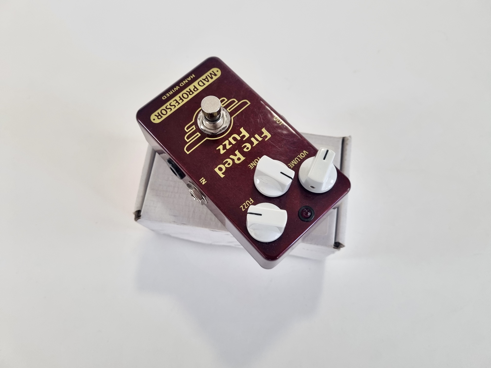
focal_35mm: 26
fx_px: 369
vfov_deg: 53.1
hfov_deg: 67.3
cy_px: 184
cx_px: 246
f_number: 1.8
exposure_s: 1/100
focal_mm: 5.4
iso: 100
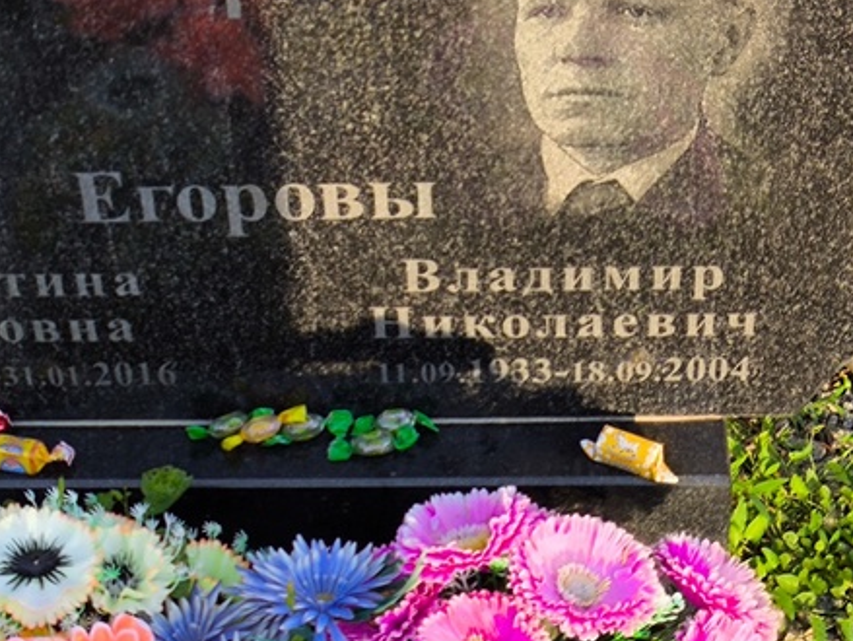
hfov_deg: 21.5
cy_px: 219
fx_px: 2244
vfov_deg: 16.2
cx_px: 302
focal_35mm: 91
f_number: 1.7
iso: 50
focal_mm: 4.71
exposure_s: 1/463
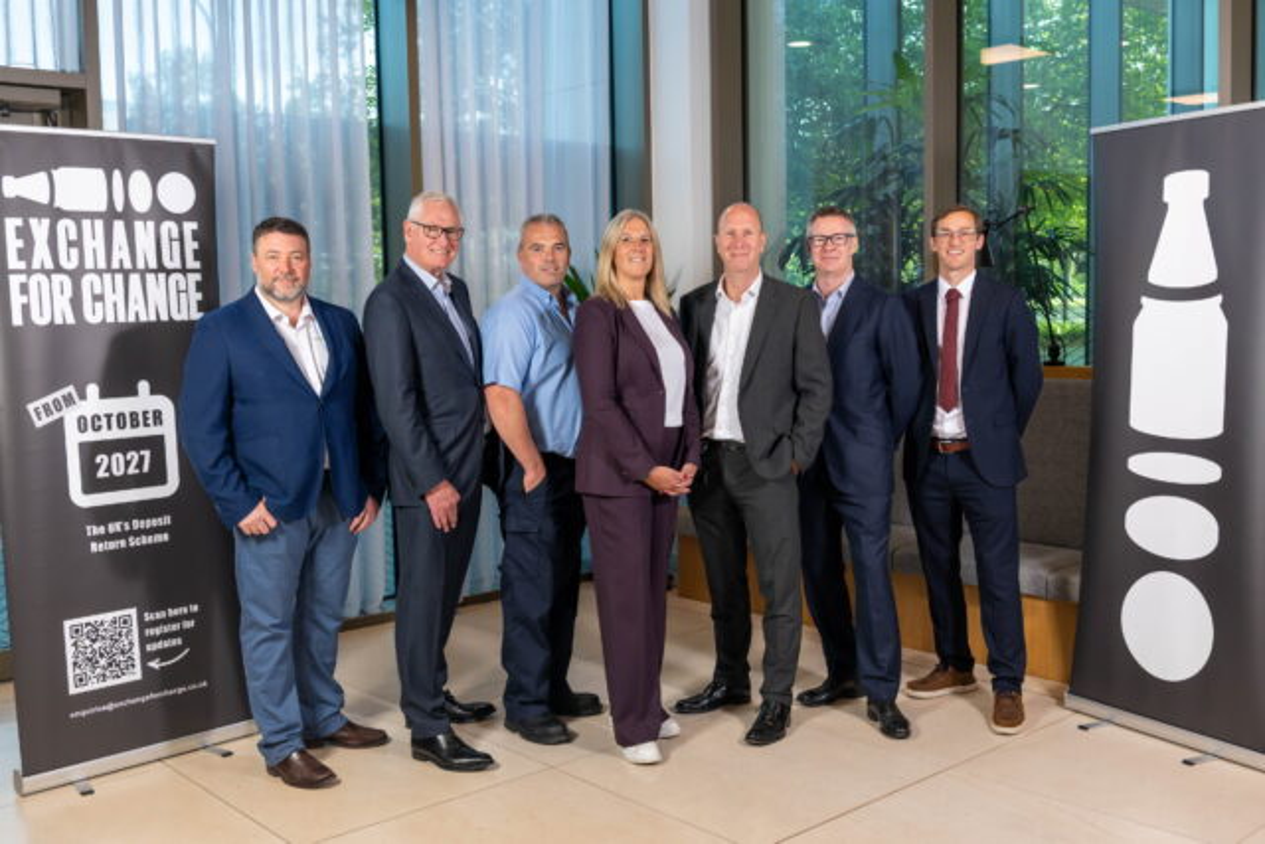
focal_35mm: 34
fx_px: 1195
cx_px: 632
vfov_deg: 38.9
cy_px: 422
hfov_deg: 55.8
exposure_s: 1/125
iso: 400
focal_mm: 34
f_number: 5.6
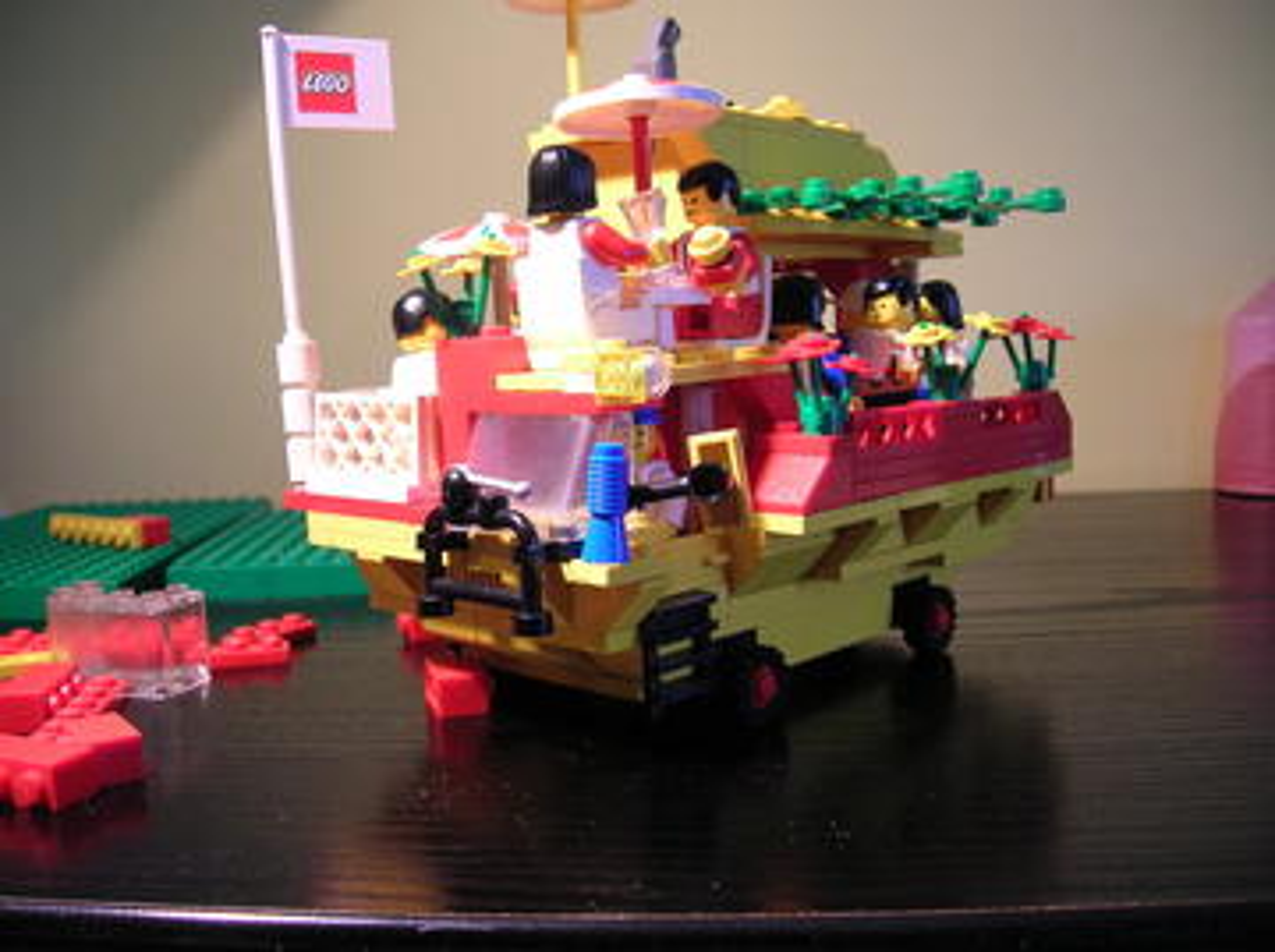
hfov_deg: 54.0
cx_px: 638
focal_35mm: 34
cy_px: 476
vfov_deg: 41.7
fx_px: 1251
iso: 50
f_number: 2.9
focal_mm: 5.7
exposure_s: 1/6.5
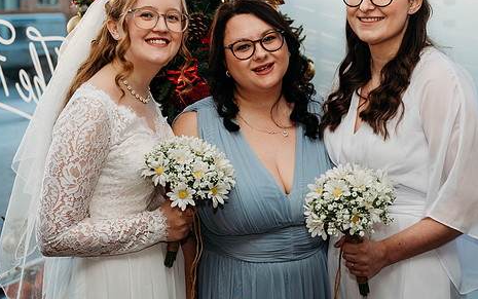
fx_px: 860
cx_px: 252
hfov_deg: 31.1
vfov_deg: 19.7
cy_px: 120
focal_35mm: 66
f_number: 4
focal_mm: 52
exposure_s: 1/200
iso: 220
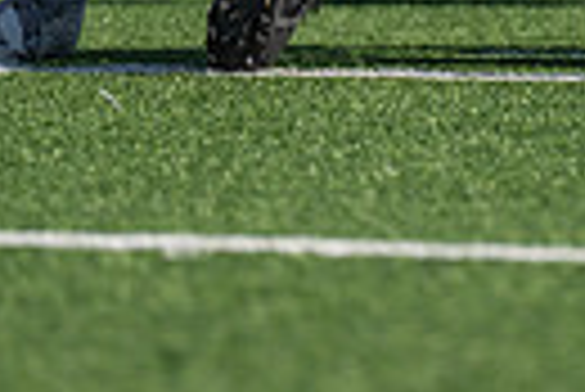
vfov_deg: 1.2
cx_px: 995
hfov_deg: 1.8
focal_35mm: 1139
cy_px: -289
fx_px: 18529
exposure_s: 1/2500
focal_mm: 200
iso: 100
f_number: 2.8
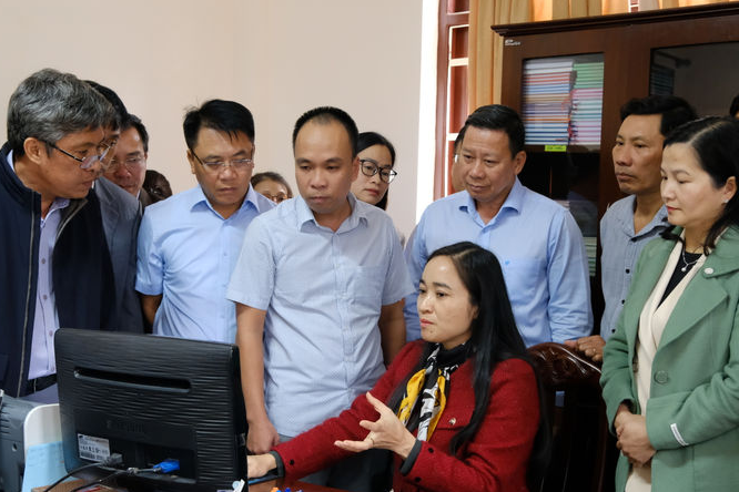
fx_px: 1026
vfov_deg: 26.9
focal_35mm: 50
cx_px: 360
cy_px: 321
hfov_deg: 39.6
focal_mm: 24.7
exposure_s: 1/125
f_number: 4.5
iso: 3200
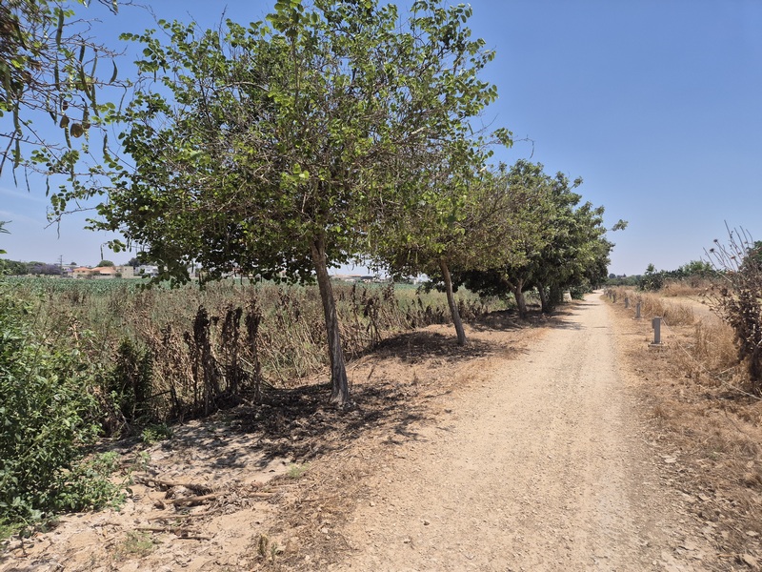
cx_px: 381
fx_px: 506
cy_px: 286
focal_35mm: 23
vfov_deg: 58.9
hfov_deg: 73.9
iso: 25
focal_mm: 5.4
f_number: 1.8
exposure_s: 1/2120
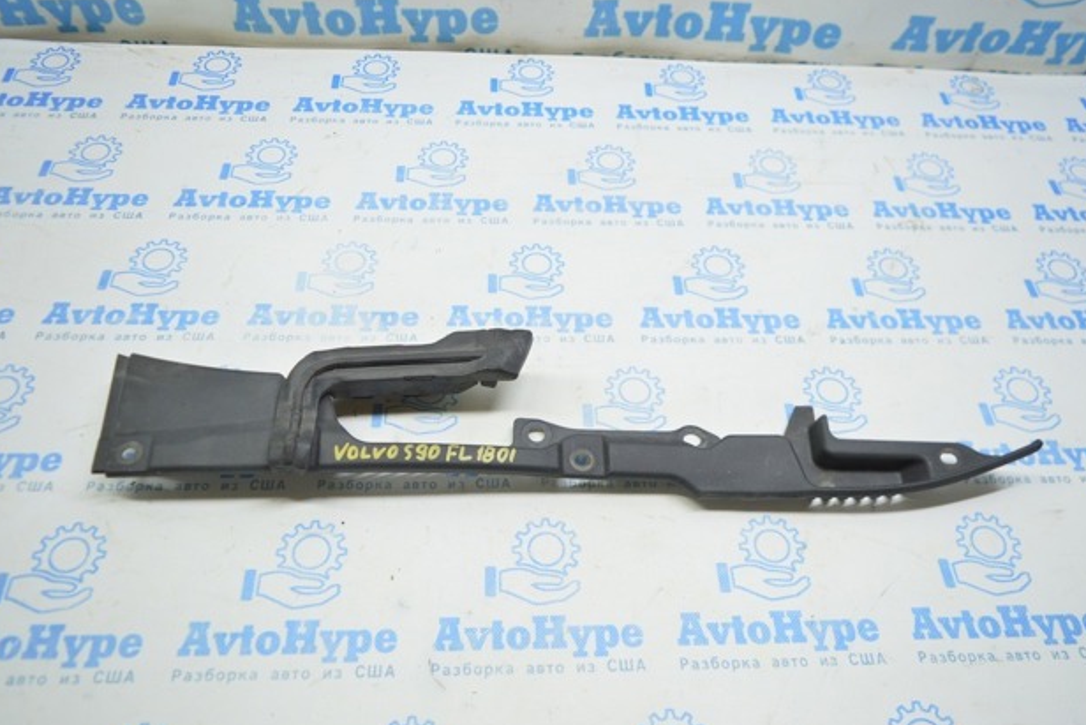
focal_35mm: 28
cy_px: 364
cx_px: 545
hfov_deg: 65.5
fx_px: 845
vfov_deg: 46.4
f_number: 3.5
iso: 400
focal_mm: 18
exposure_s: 1/40
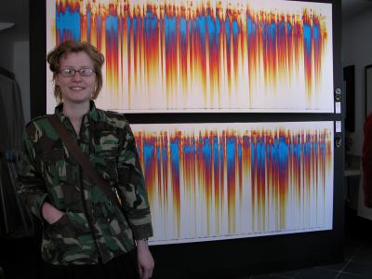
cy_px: 140
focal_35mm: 35
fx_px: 376
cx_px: 186
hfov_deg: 52.6
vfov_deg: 40.7
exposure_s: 1/72.3
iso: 100
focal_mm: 8.9
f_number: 3.2
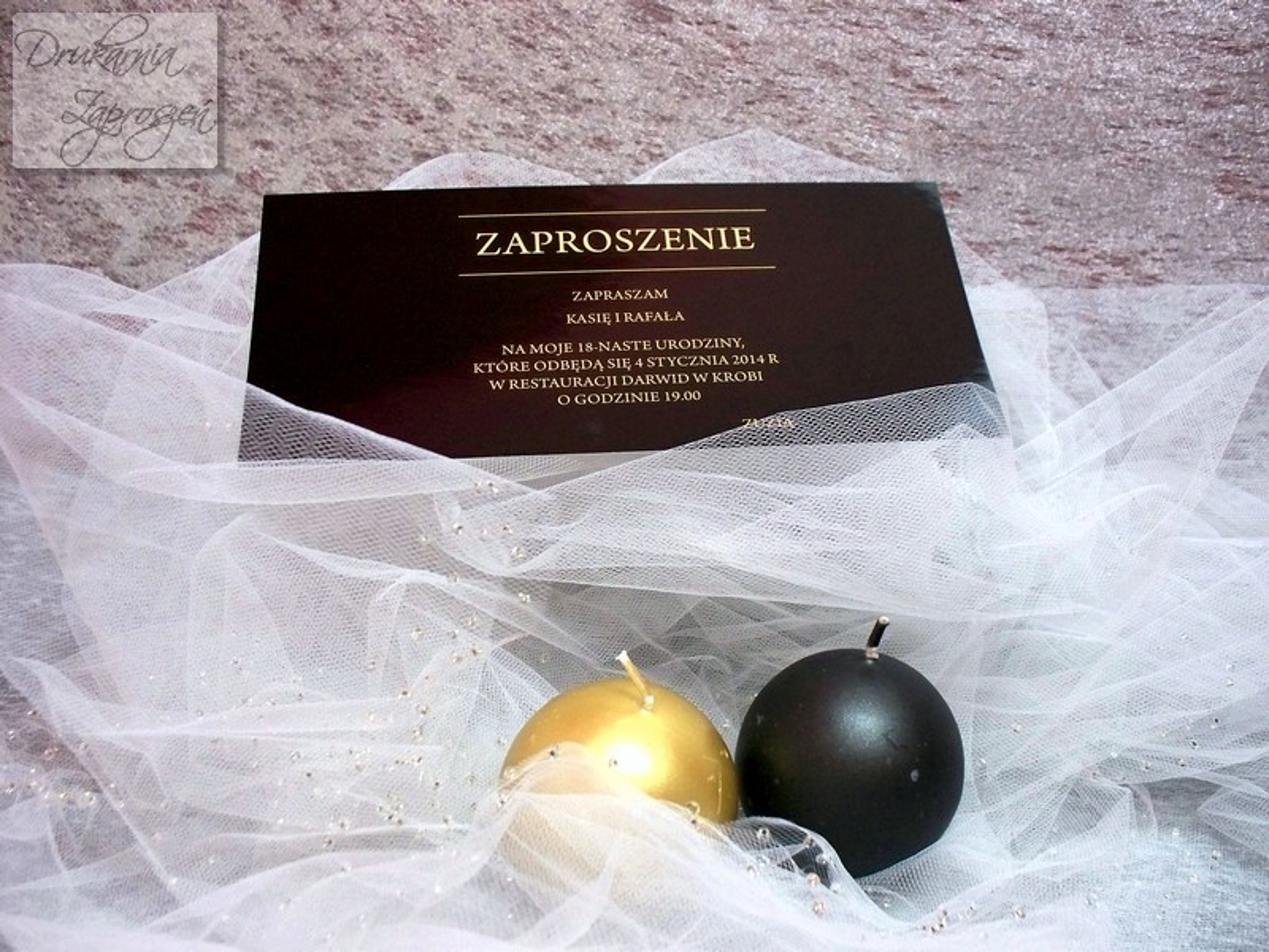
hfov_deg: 51.4
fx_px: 1320
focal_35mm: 36
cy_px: 476
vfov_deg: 39.7
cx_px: 634
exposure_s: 1/60
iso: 400
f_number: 2.8
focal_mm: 7.54
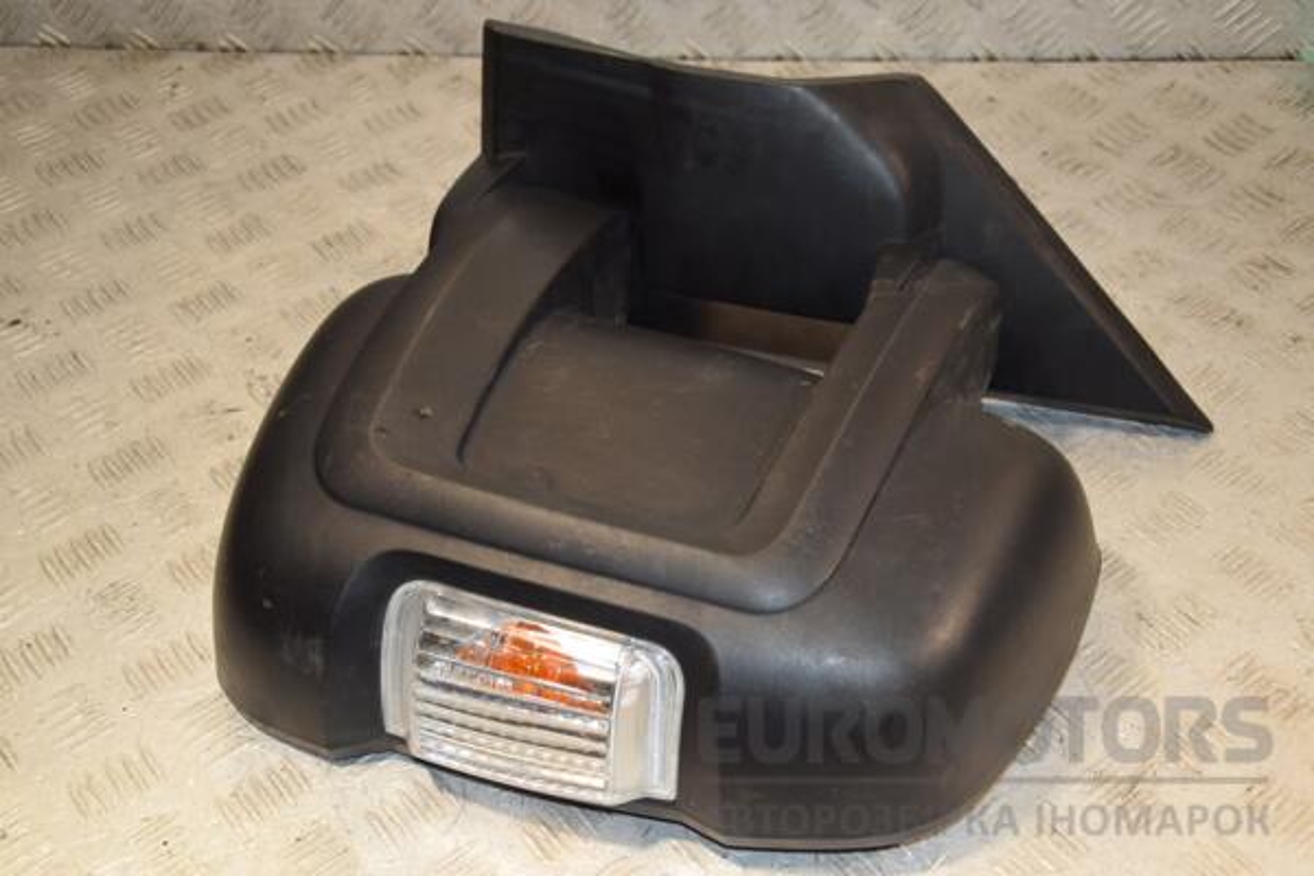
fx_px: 1752
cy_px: 438
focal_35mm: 48
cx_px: 657
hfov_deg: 41.1
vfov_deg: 28.1
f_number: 6.3
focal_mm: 32
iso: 800
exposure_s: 1/200
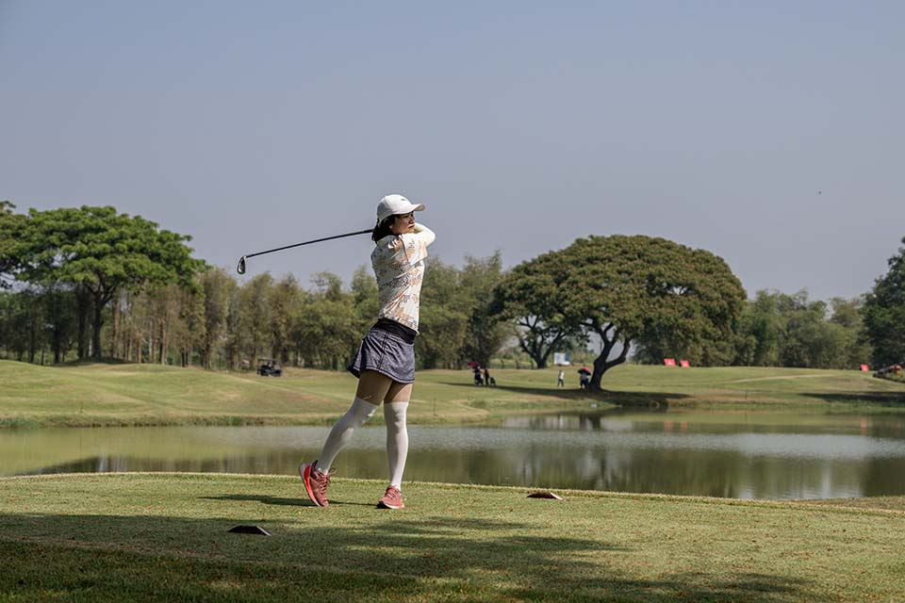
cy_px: 302
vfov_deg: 16.7
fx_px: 2061
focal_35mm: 82
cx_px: 452
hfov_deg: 24.8
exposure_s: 1/3200
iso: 450
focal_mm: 82
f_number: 5.6
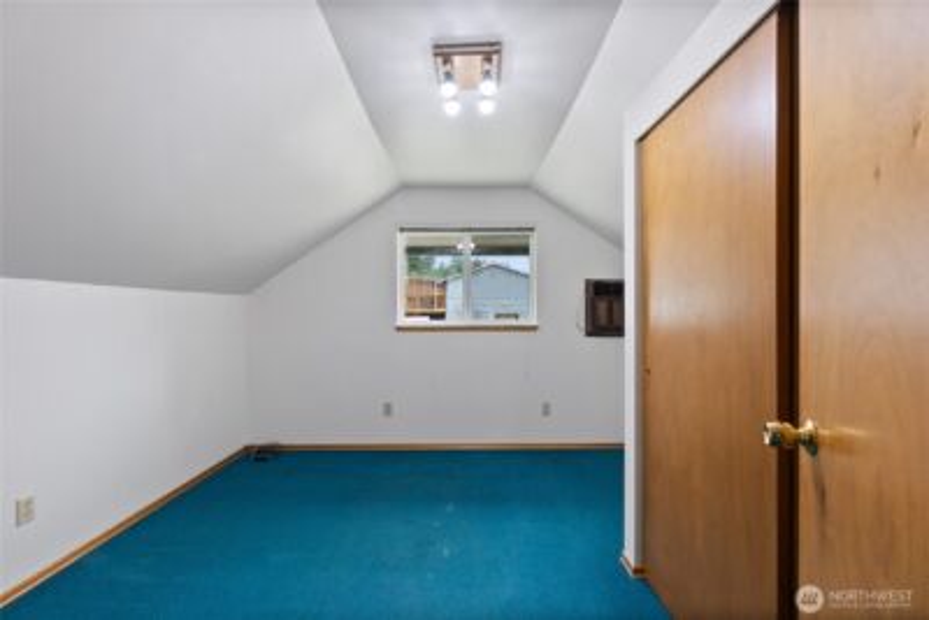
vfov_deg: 77.4
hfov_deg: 100.4
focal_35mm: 15
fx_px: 387
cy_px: 310
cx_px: 464
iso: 400
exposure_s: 1/6
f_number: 5.6
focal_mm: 10
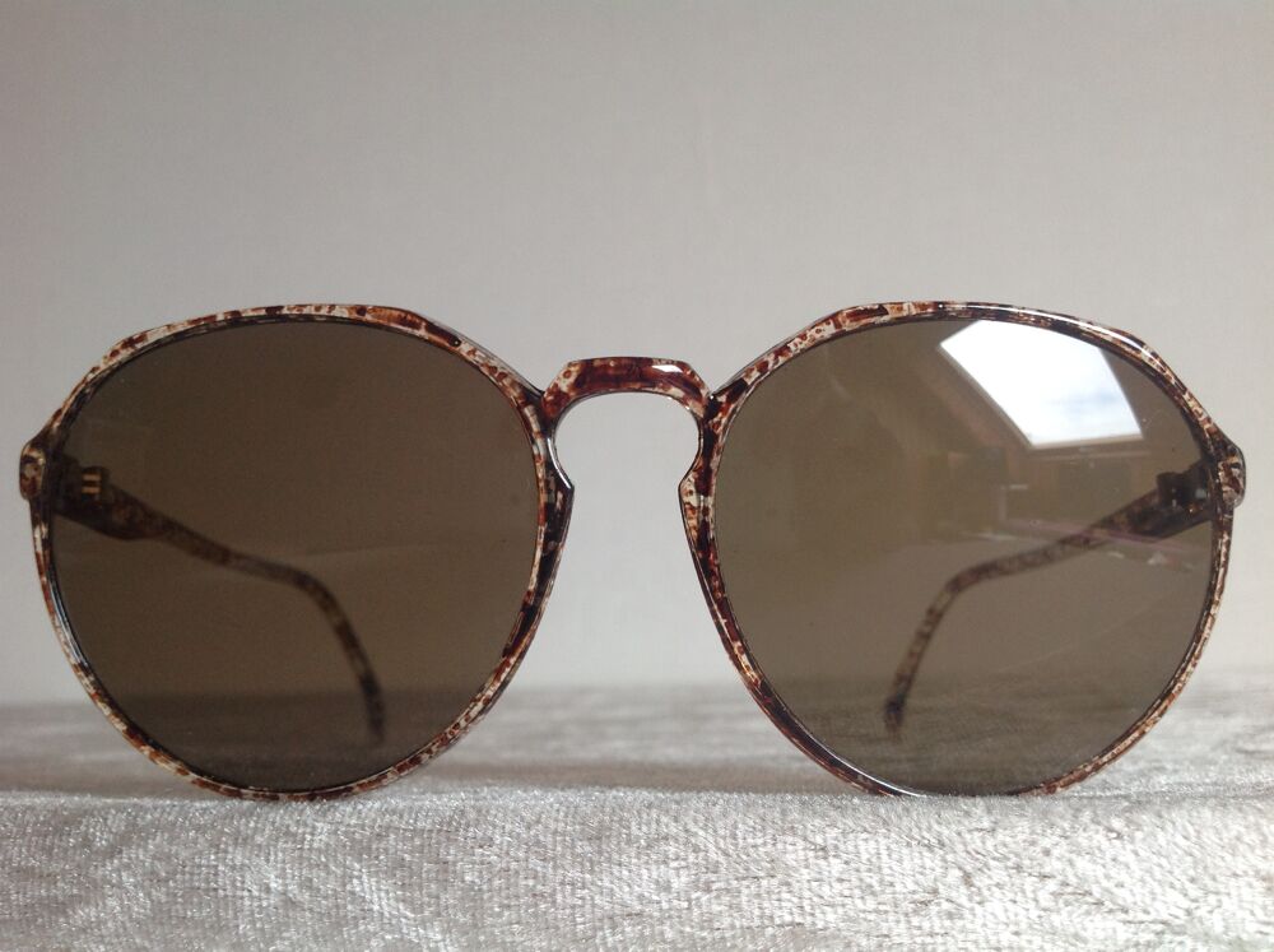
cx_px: 637
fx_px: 1286
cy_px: 476
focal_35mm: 35
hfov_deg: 52.7
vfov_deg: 40.6
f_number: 2.4
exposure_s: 1/120
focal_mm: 4.28
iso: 100
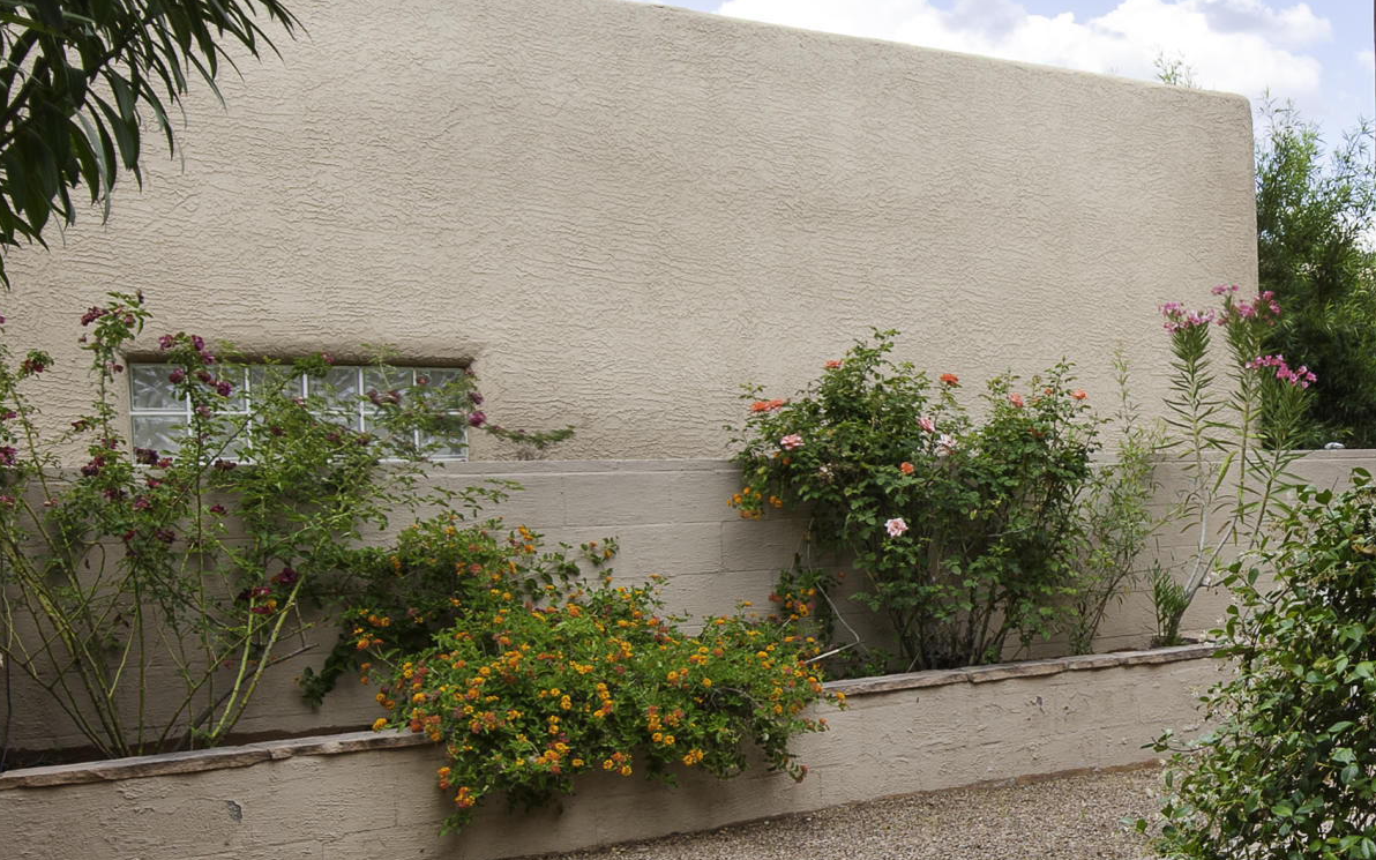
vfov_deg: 31.2
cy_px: 501
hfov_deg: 44.2
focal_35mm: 41
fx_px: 1538
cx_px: 1221
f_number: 11
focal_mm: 16
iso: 200
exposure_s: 1/100
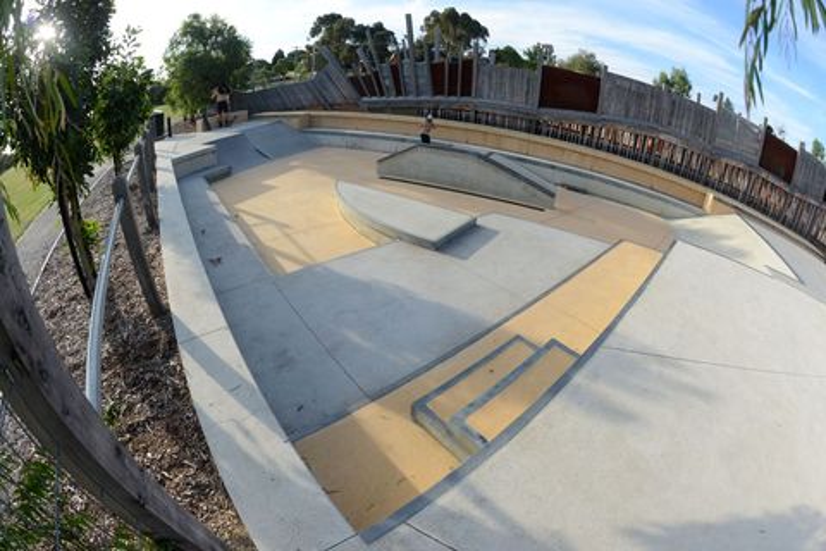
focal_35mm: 16
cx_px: 413
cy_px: 276
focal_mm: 16
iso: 400
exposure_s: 1/500
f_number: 9
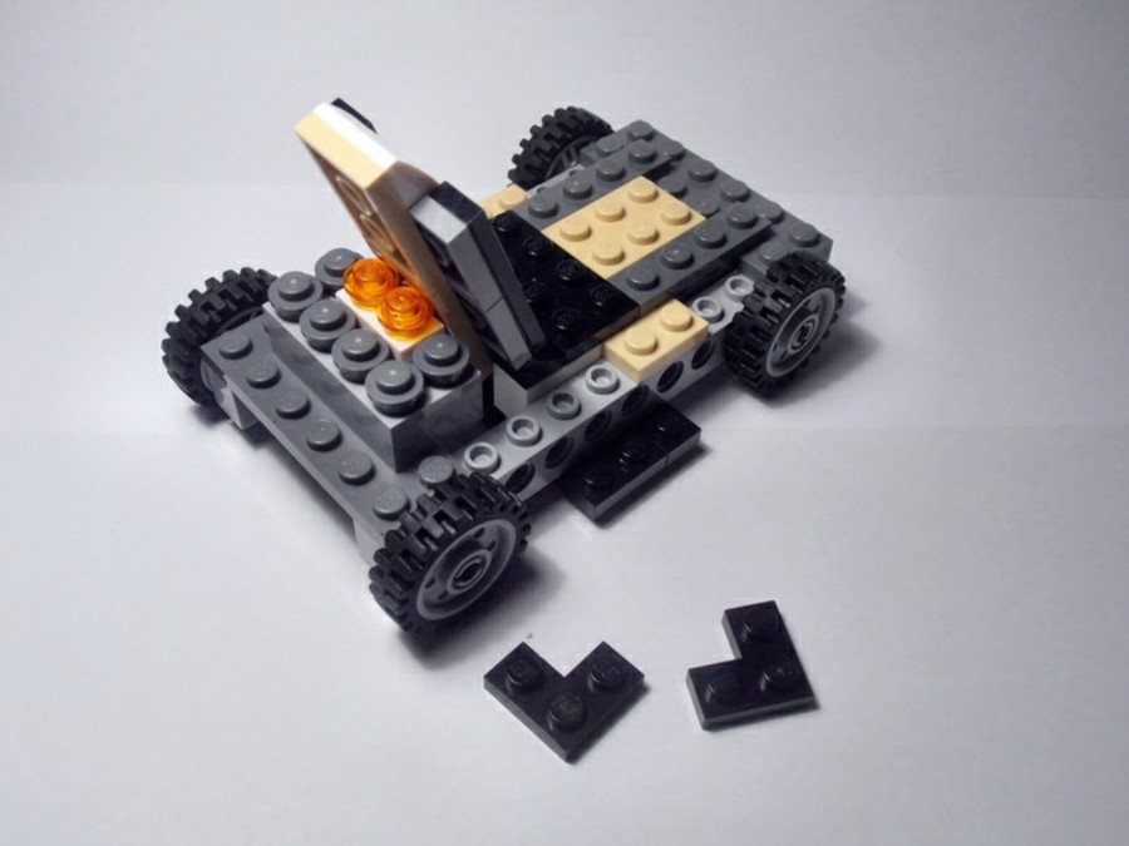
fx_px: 1207
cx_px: 564
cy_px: 423
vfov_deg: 38.7
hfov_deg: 50.1
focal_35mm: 37
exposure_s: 1/50
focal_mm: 6.61
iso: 80
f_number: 3.9
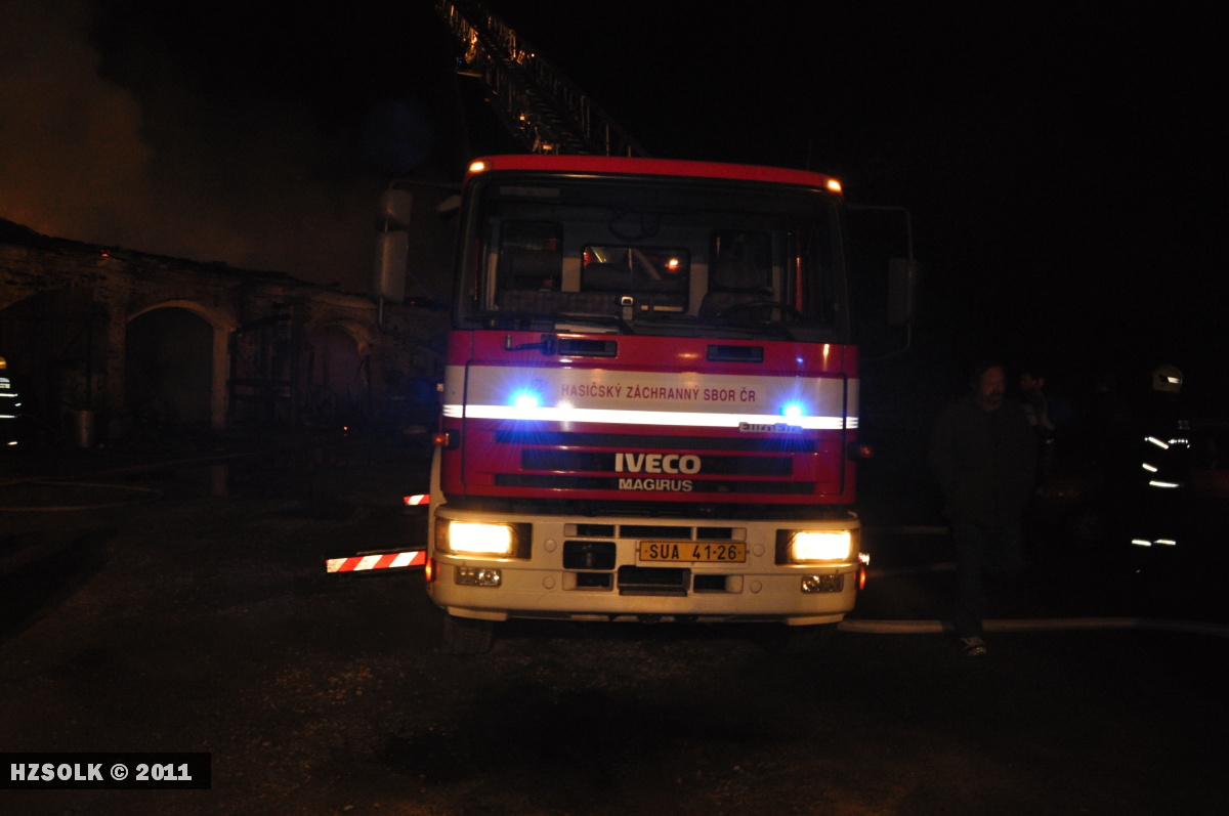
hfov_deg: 67.4
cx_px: 614
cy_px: 408
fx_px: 921
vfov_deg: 47.8
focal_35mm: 27
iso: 1250
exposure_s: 1/15
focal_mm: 18
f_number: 9
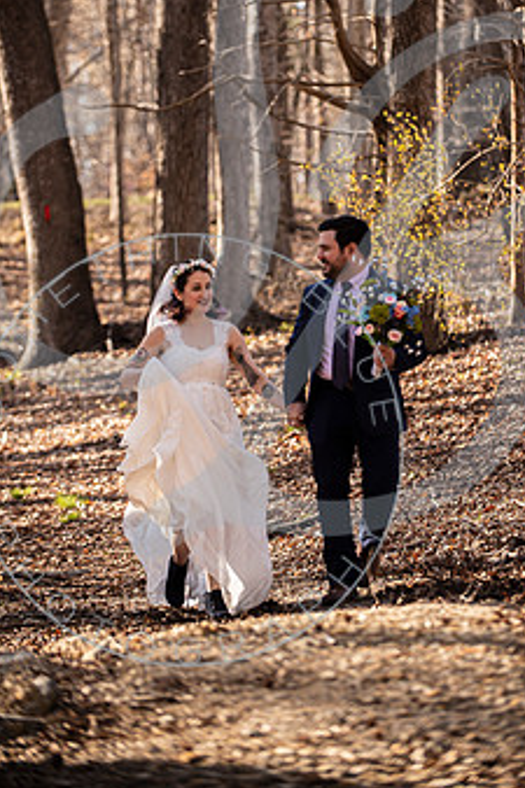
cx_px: 292
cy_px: 273
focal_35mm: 173
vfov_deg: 11.9
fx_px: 3788
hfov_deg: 7.9
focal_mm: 130
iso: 100
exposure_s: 1/800
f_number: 2.8
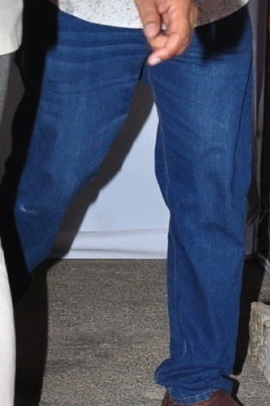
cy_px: -12
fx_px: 2266
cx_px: -44
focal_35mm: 201
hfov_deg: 6.8
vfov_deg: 10.2
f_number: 8
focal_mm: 35
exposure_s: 1/125
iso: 500
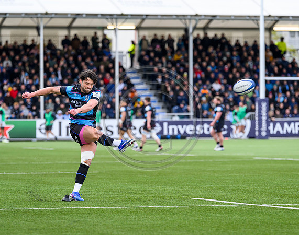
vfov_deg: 6.1
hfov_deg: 7.7
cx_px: 148
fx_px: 2214
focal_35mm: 252
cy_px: 132
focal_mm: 200
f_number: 4
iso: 500
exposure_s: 1/1250
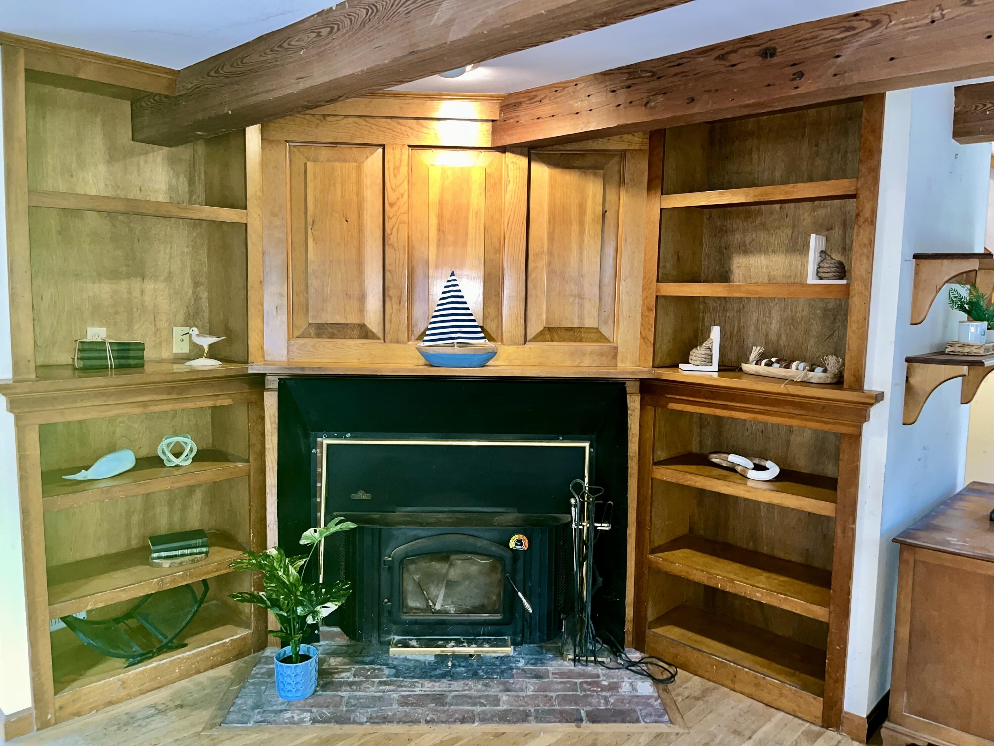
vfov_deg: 53.1
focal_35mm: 26
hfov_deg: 67.3
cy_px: 373
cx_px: 497
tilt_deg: -6.5
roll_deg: -0.7
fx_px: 747
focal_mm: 5.1
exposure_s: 1/6
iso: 125
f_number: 1.6
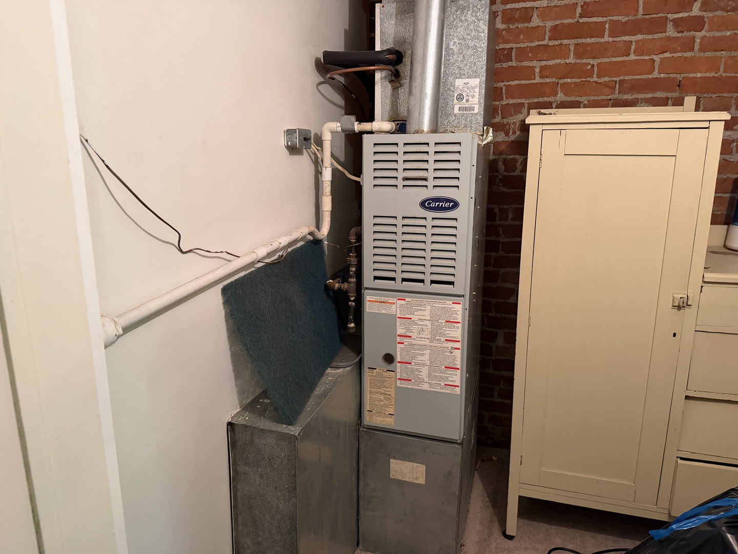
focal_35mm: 24
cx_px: 369
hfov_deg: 71.6
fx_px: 512
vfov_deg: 56.8
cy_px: 277
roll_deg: -0.6
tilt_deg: -13.3
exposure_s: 1/60
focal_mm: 6.76
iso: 640
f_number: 1.78
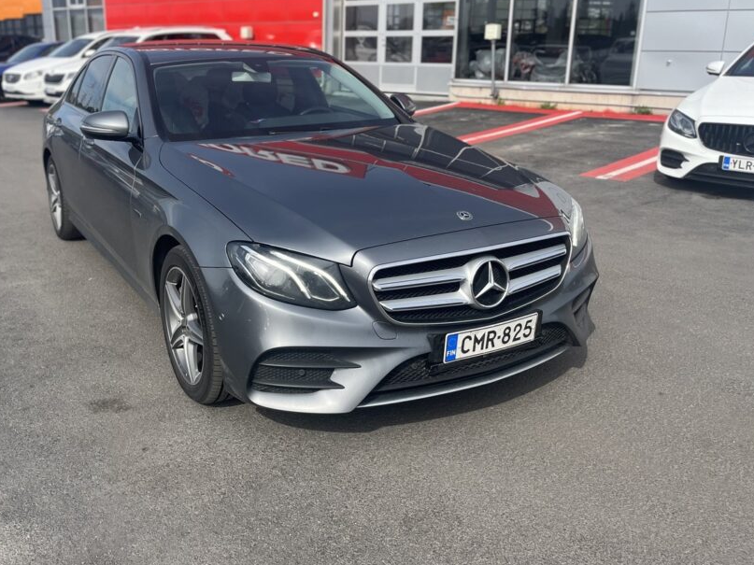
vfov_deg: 42.8
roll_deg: +0.2
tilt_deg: -15.9
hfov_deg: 55.0
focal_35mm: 33
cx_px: 304
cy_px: 242
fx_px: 719
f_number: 1.6
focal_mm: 5.1
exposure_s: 1/2571
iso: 50
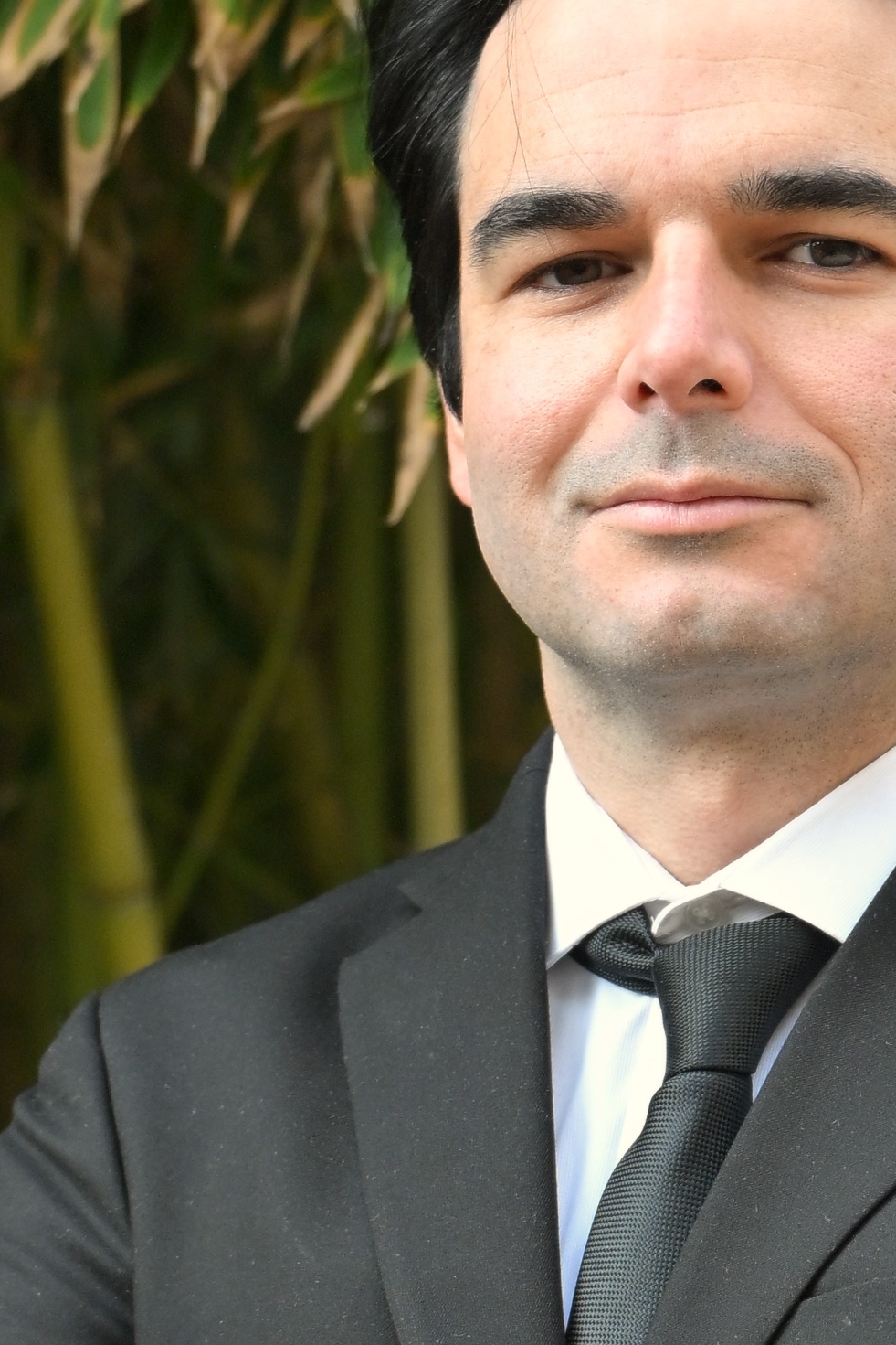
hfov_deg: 4.4
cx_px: 771
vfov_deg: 6.6
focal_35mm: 311
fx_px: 11607
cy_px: 1565
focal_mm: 101
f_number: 4
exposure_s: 1/320
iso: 640
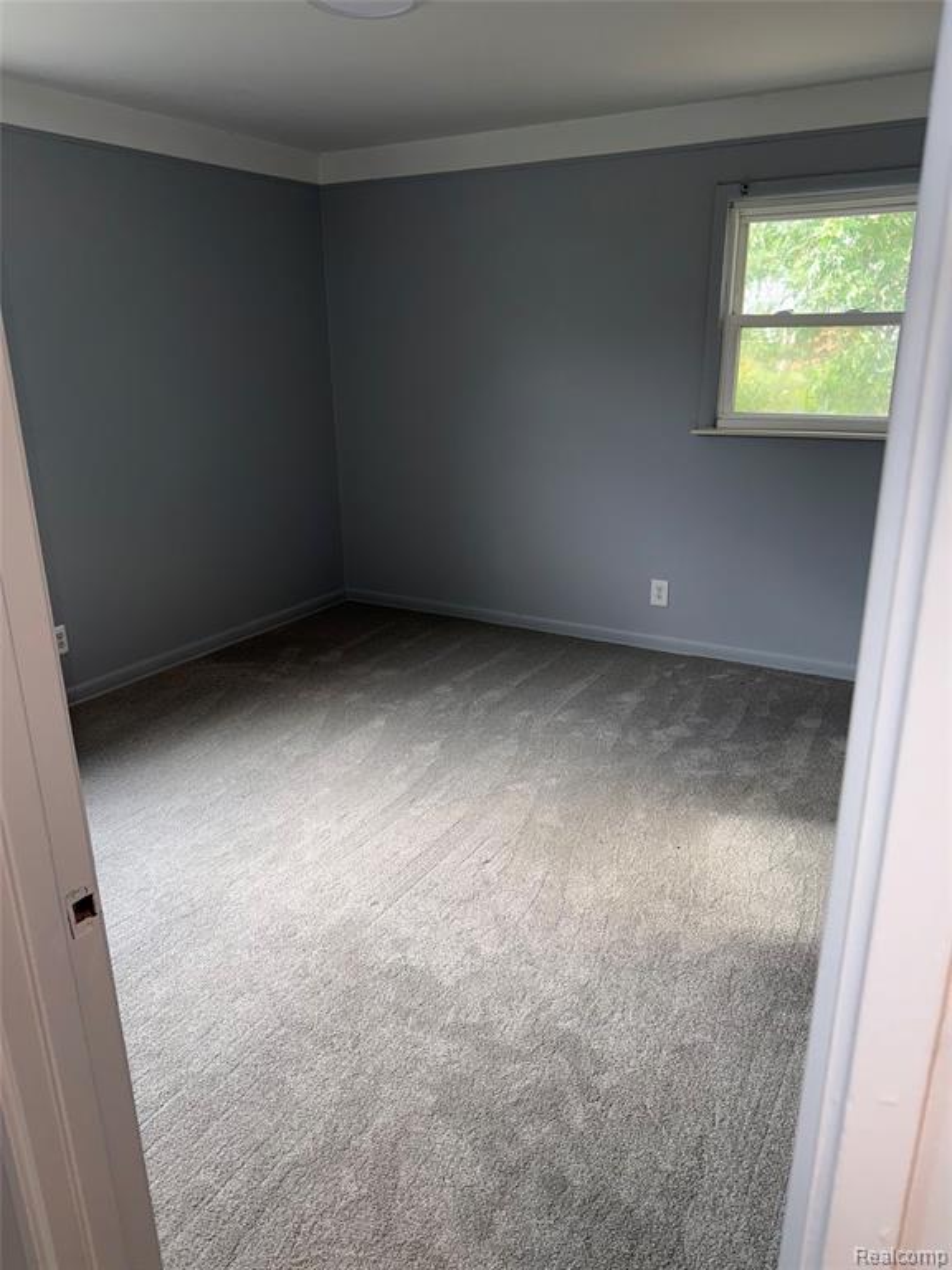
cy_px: 635
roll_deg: +0.1
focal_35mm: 24
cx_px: 476
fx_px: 880
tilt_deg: -18.3
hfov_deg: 56.8
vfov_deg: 71.6
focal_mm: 6.76
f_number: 1.78
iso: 80
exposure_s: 1/38
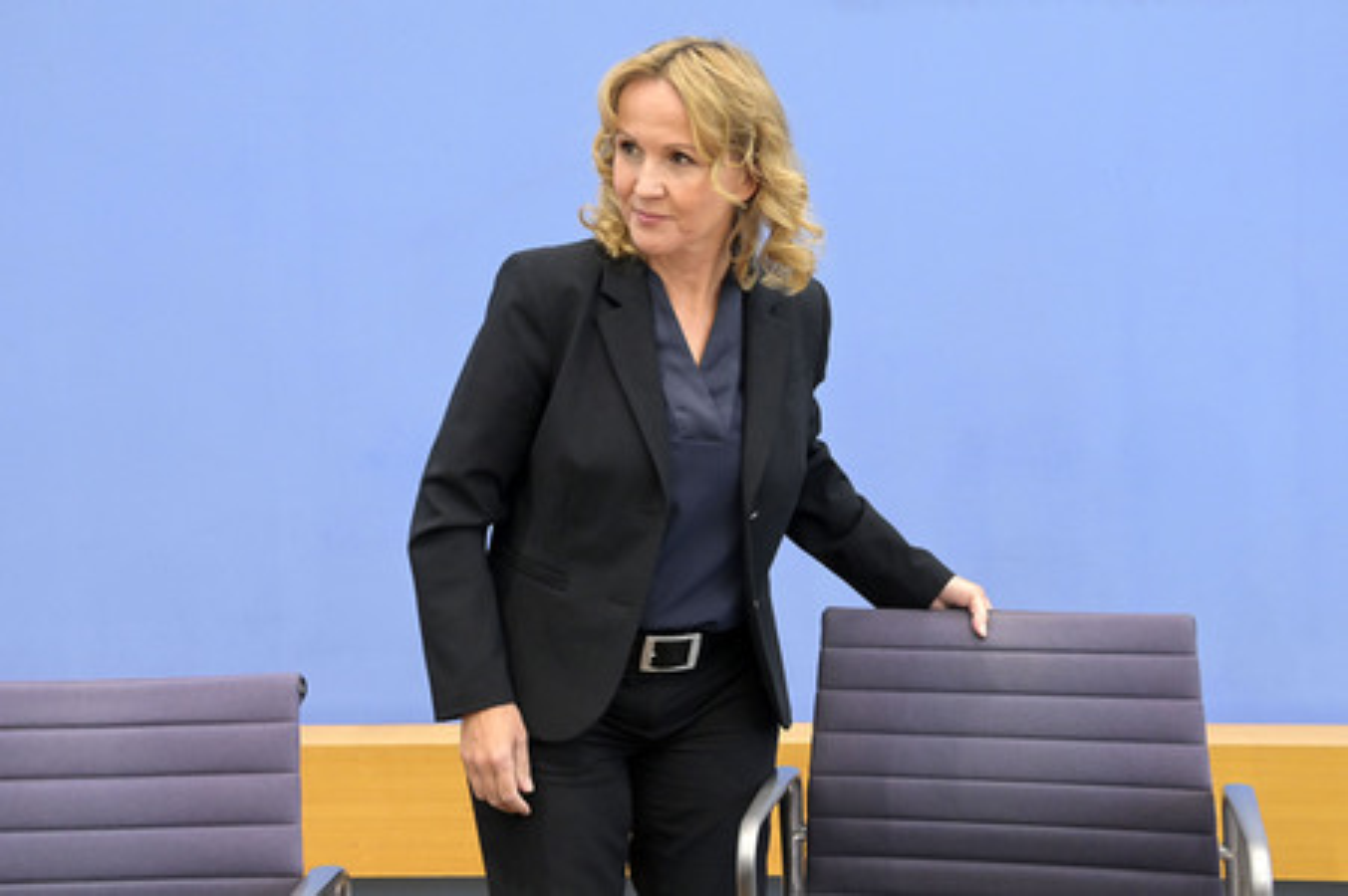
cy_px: 448
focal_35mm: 40
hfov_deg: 48.5
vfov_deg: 33.4
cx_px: 674
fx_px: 1497
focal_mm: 40
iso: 5000
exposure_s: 1/400
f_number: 5.6
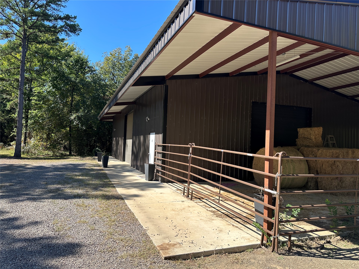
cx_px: 180
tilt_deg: +2.5
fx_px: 249
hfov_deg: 71.6
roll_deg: -2.0
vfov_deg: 56.8
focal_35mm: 24
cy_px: 134
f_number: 1.78
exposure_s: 1/1845
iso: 80
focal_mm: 6.86
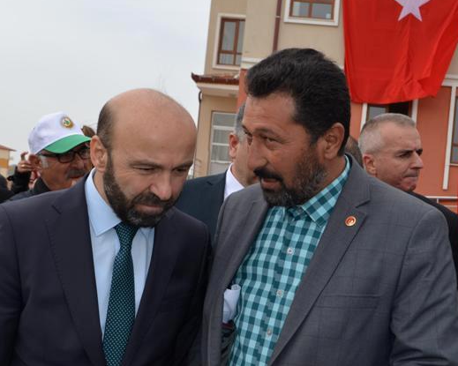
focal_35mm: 52
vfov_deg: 29.1
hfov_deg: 36.0
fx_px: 705
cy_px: 181
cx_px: 253
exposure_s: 1/200
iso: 100
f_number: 6.7
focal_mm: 30
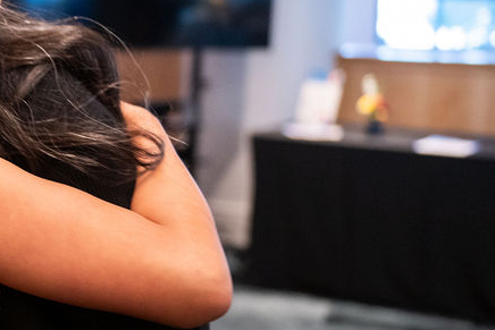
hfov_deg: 20.5
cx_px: -74
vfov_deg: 14.5
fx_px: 1293
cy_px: 121
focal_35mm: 94
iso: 1600
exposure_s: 1/100
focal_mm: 40
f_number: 2.8
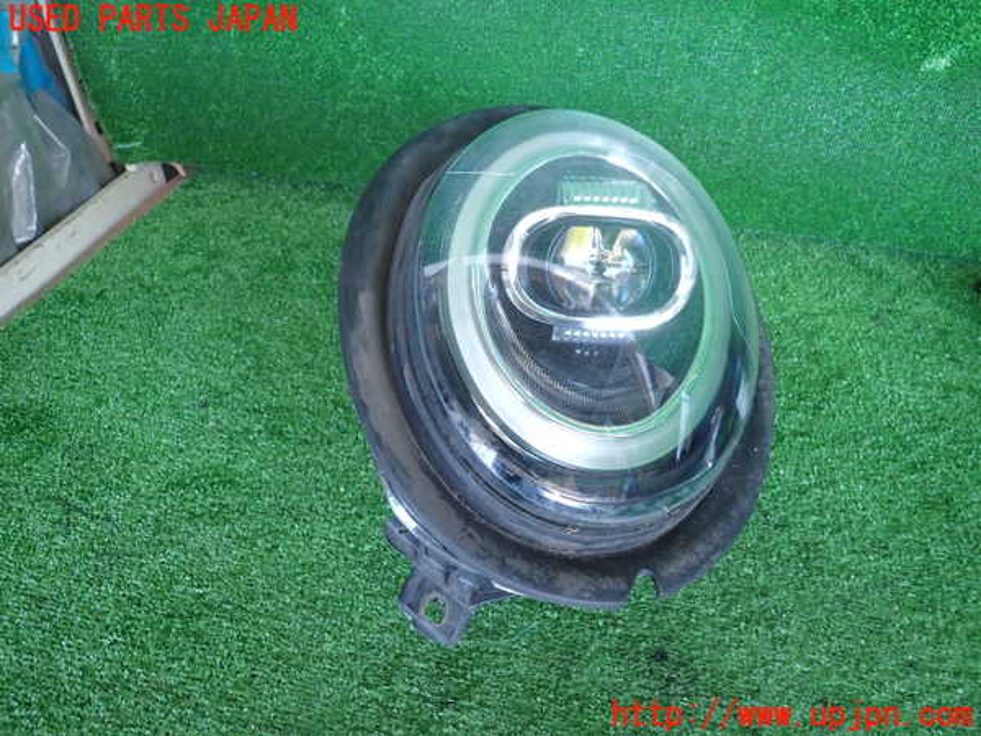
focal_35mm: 25
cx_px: 490
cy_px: 368
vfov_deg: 54.9
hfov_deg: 69.4
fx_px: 708
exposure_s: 1/40
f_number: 2
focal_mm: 4.5
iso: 200
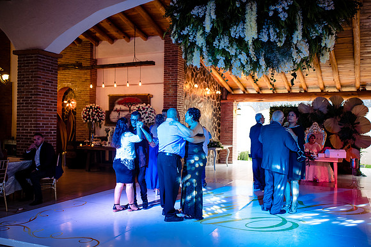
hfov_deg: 54.4
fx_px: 361
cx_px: 186
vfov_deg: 37.9
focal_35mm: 35
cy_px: 124
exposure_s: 1/125
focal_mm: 35
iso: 1250
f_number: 2.8
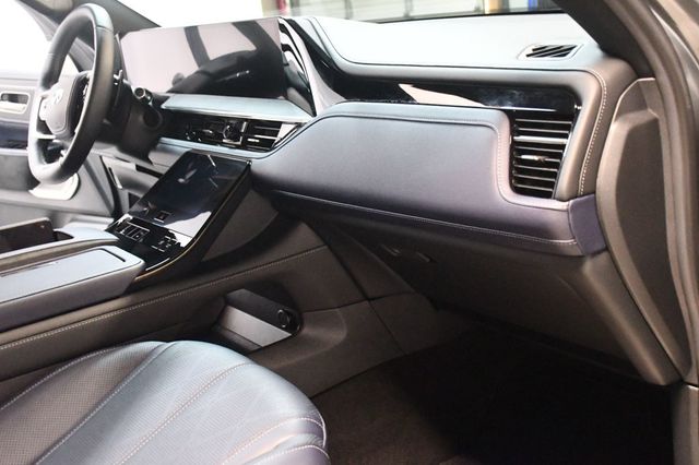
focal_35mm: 45
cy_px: 232
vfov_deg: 29.8
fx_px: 873
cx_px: 350
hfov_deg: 43.6
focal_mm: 30
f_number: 4
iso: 12800
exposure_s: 1/60
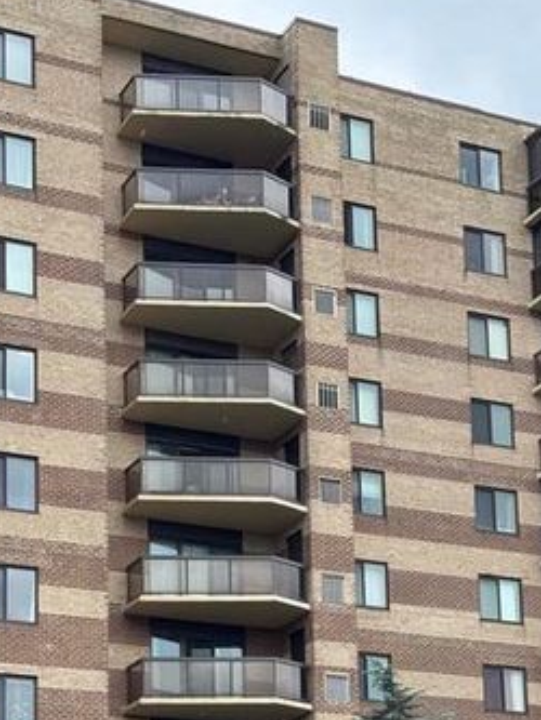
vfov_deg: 19.9
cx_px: 374
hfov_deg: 15.4
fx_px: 1999
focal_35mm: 96
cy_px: 695
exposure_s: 1/980
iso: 64
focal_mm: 6.76
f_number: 1.78
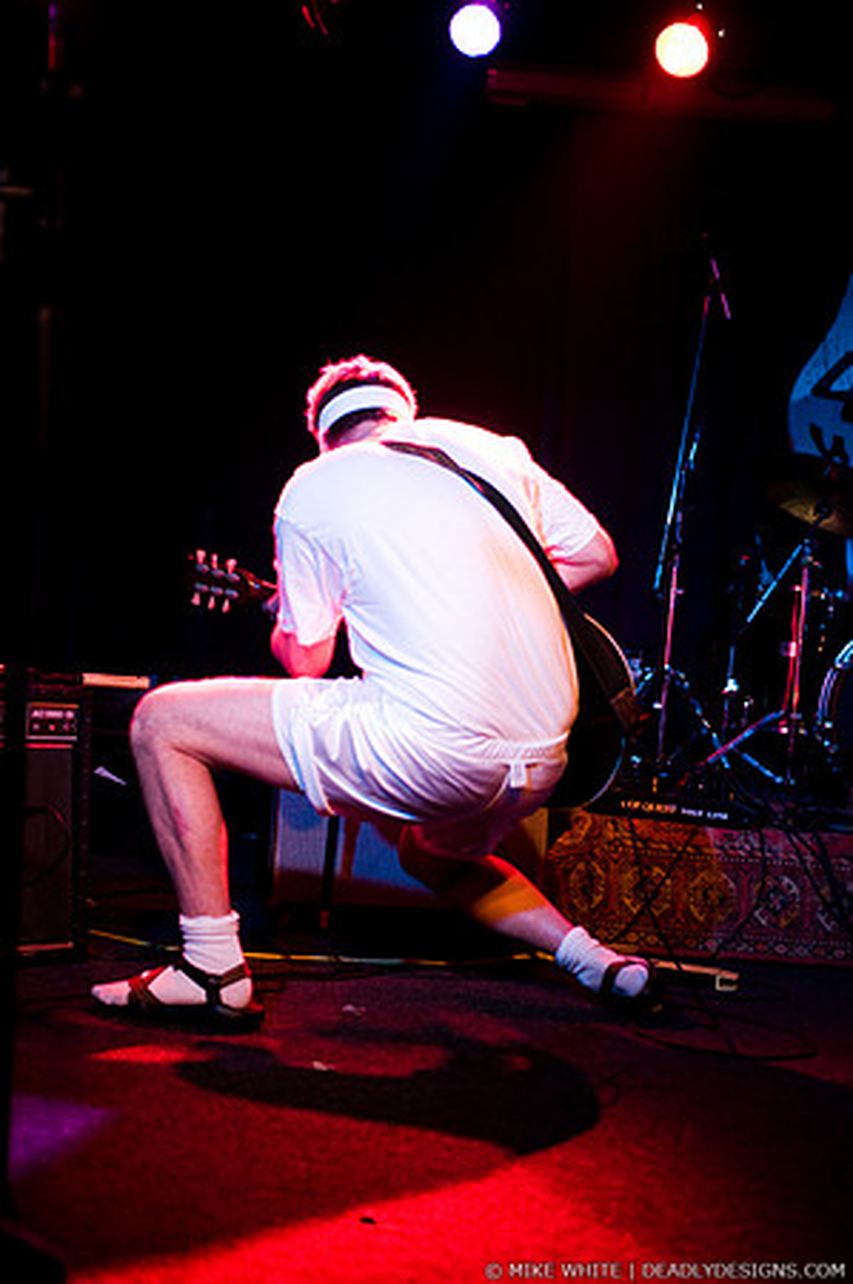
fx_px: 1603
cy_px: 642
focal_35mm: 45
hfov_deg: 29.8
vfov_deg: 43.6
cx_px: 426
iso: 1000
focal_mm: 30
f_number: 1.6
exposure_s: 1/125
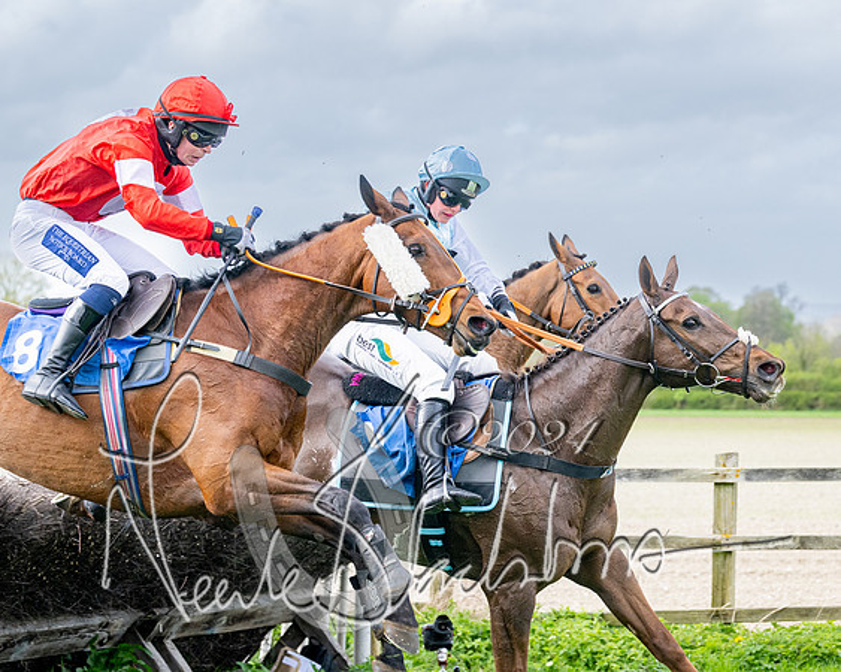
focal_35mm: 118
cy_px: 336
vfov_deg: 13.0
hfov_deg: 16.3
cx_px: 478
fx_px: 2944
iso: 400
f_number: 4
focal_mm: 70
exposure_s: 1/1600
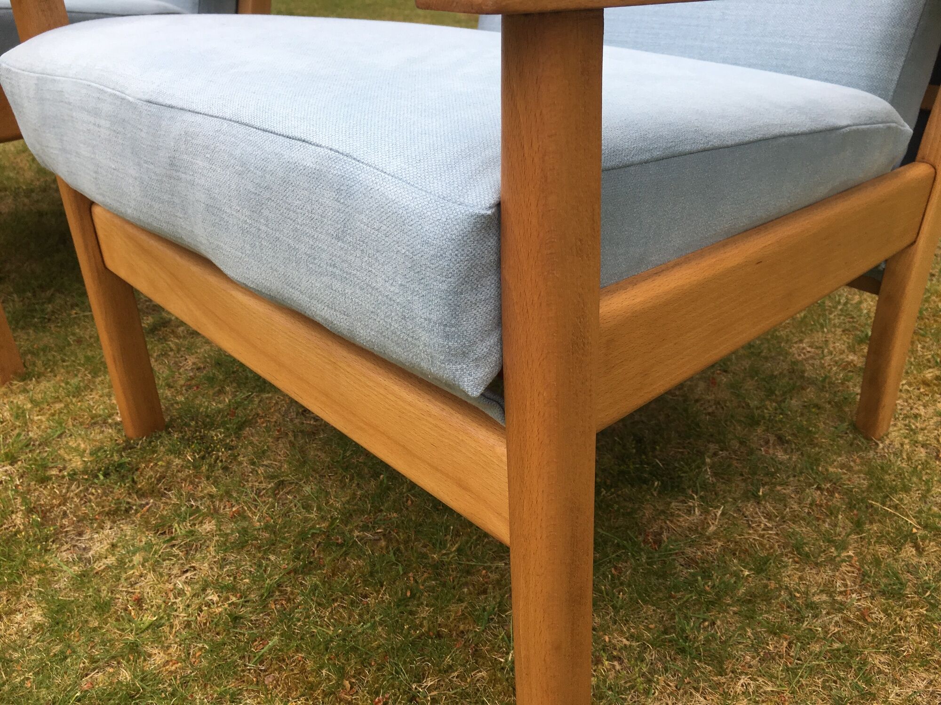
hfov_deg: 61.7
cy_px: 352
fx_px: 788
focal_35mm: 29
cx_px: 470
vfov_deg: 48.2
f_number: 2.2
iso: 25
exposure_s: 1/381
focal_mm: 4.15
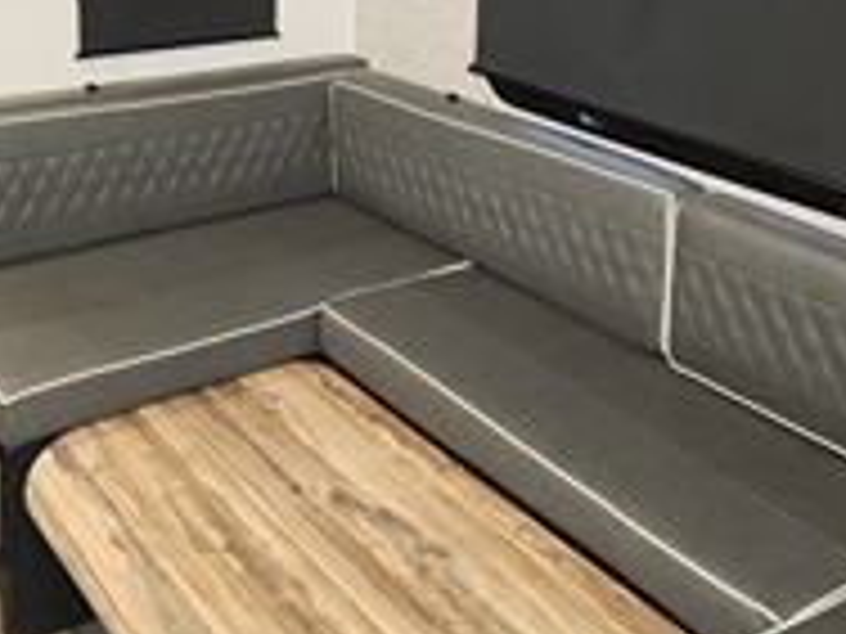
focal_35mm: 49
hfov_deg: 38.7
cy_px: 40
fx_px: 1198
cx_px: 320
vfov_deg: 28.3
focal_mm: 6.4
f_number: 1.8
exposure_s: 1/10
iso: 200
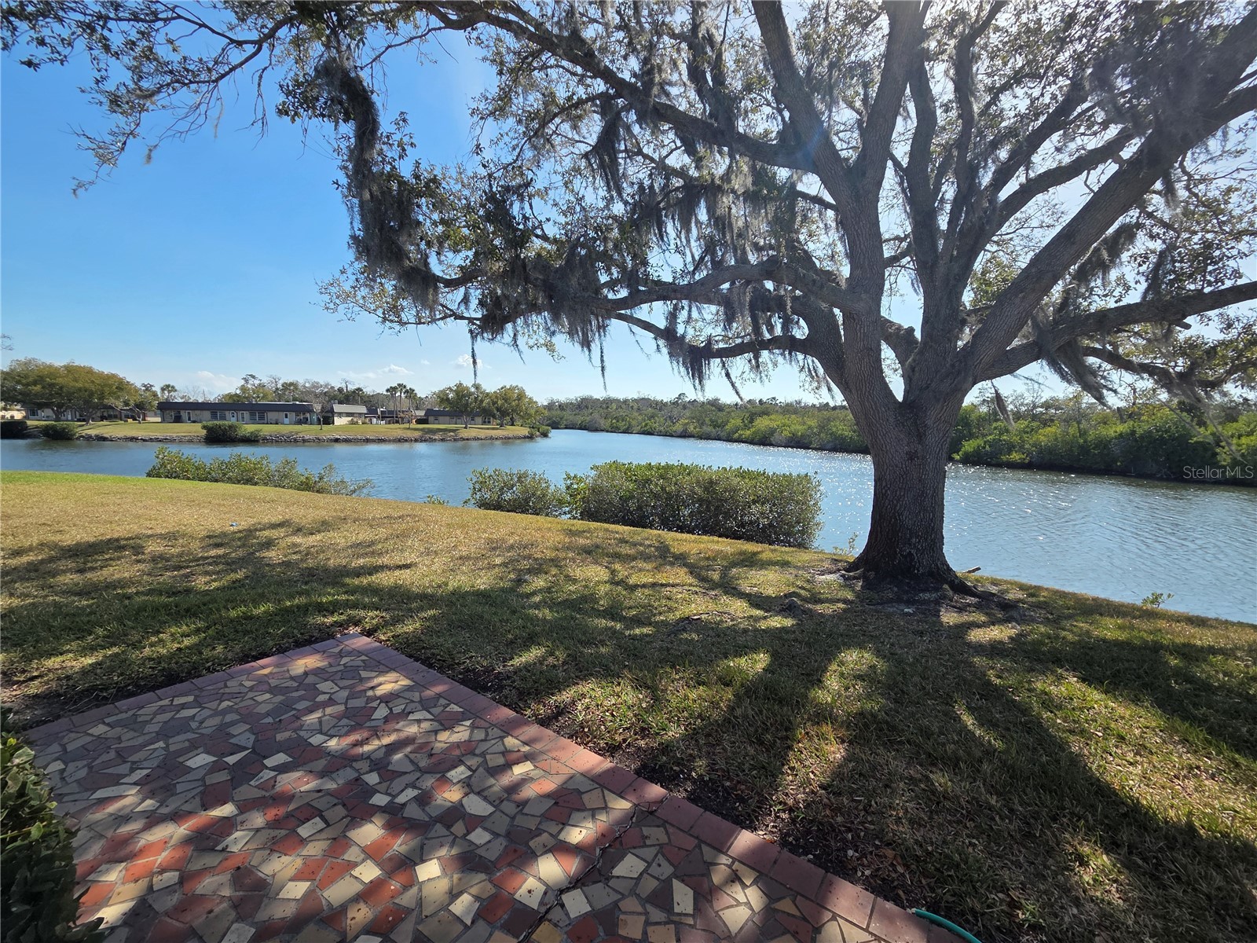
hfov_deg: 106.2
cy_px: 472
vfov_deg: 89.9
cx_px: 628
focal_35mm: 13
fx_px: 472
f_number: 2.2
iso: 50
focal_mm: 2.2
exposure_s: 1/1714
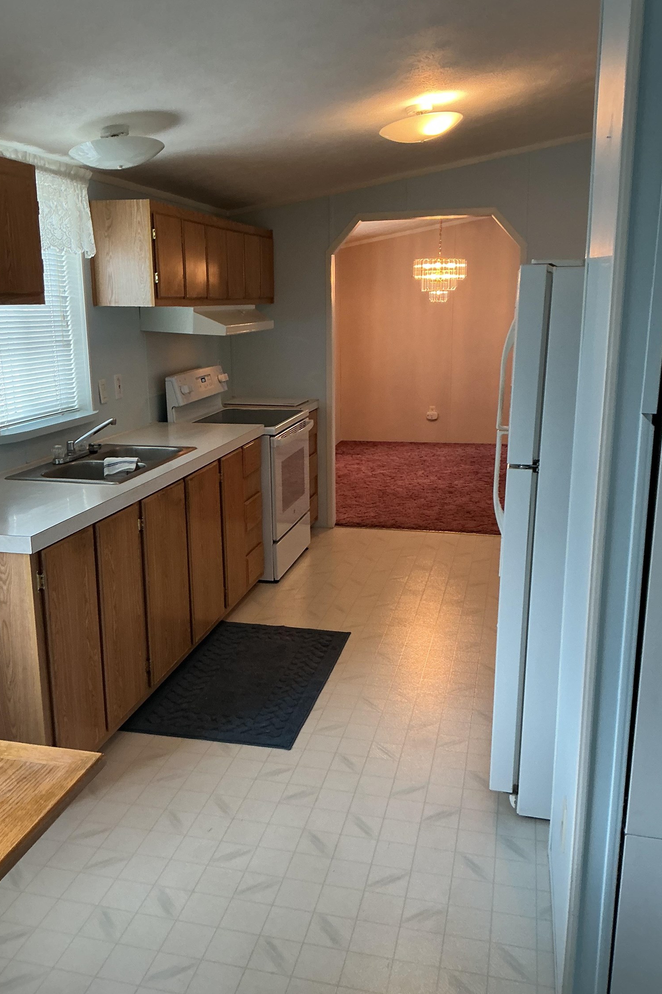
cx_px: 301
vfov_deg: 60.3
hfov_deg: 42.3
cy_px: 501
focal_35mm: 31
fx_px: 855
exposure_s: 1/60
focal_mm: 3
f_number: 1.8
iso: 80
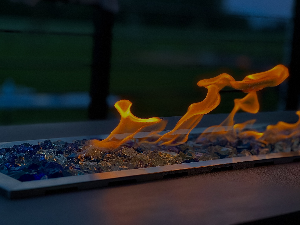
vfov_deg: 19.1
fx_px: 667
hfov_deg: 25.3
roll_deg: -5.0
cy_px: 112
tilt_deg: -7.2
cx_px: 150
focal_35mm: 77
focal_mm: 9
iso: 160
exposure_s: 1/121
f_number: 2.8
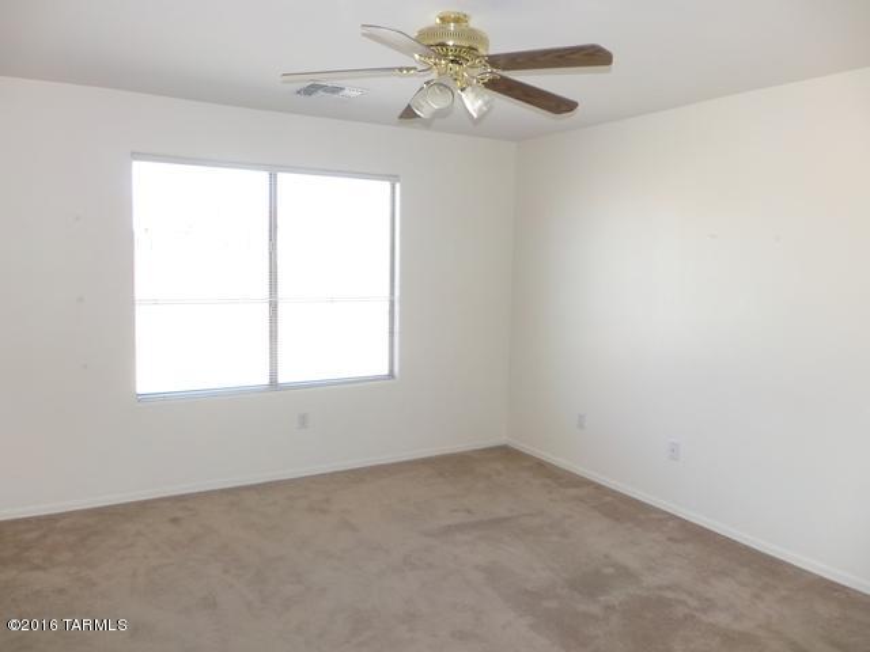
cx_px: 435
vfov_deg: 53.1
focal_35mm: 26
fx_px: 653
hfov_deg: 67.3
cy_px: 326
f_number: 3.2
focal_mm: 4.7
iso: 100
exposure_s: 1/60
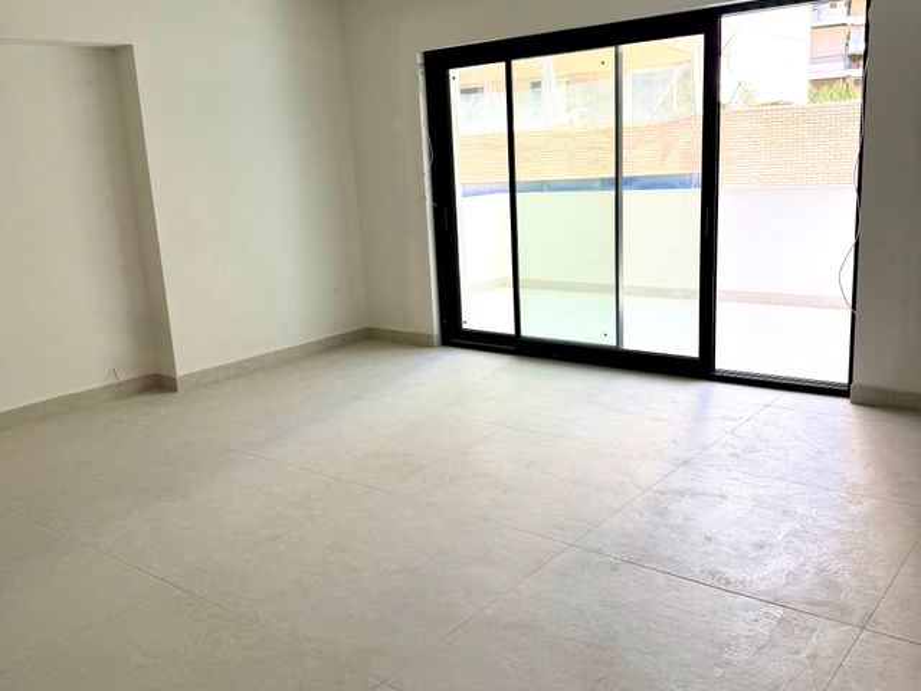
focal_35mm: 24
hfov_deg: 71.6
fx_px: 639
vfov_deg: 56.8
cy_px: 346
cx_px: 460
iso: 80
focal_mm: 6.76
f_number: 1.78
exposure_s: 1/426
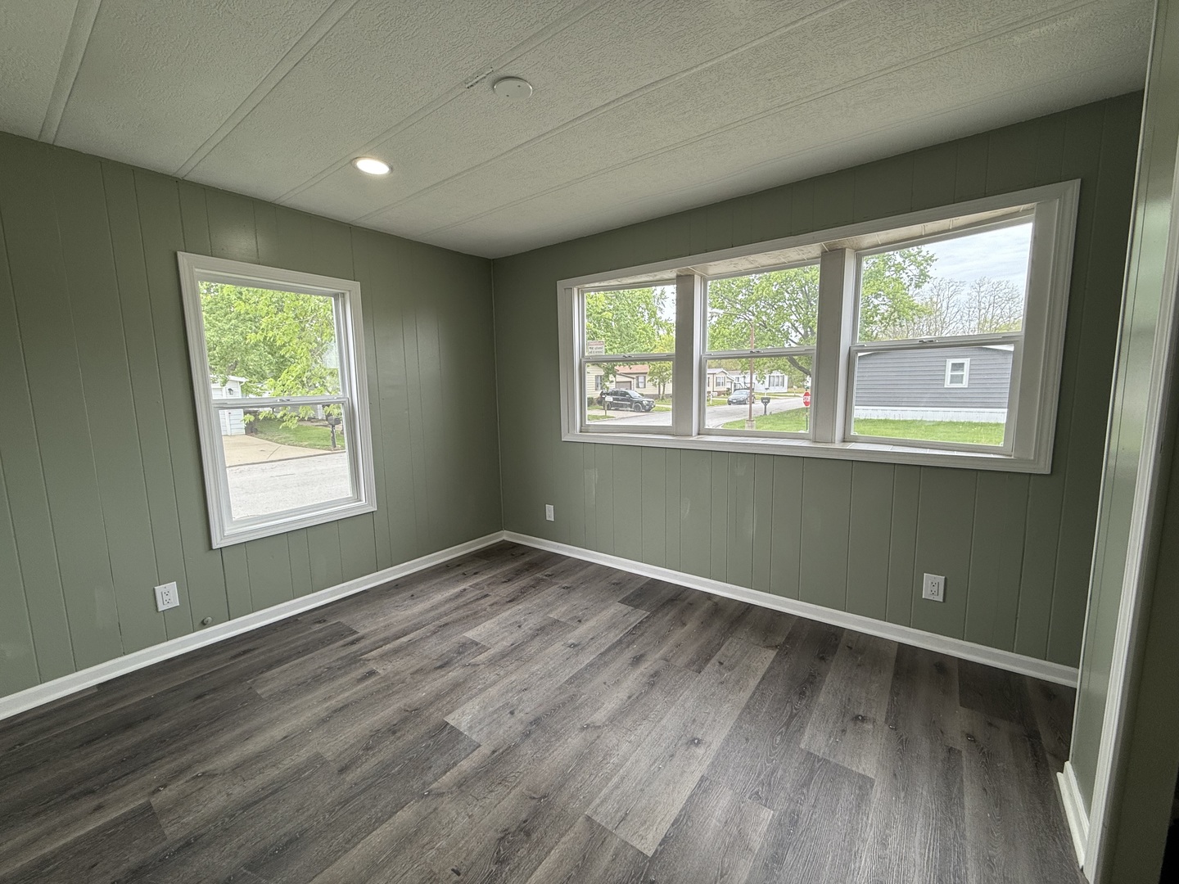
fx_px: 477
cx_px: 590
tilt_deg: -7.5
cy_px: 442
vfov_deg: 85.7
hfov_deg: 102.1
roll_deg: +0.9
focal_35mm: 14
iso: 64
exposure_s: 1/153
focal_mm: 2.22
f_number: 2.2
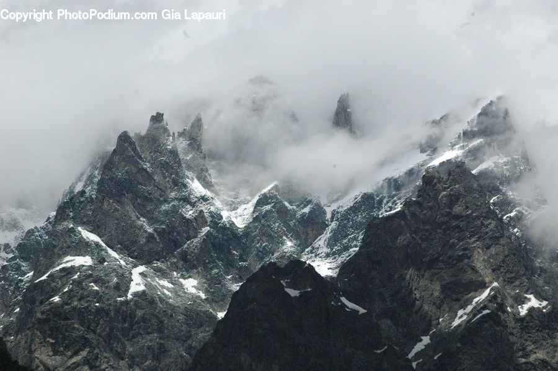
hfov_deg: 10.6
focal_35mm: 195
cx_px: 279
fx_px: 3019
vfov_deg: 7.0
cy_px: 186
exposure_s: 1/3200
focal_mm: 130
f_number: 14
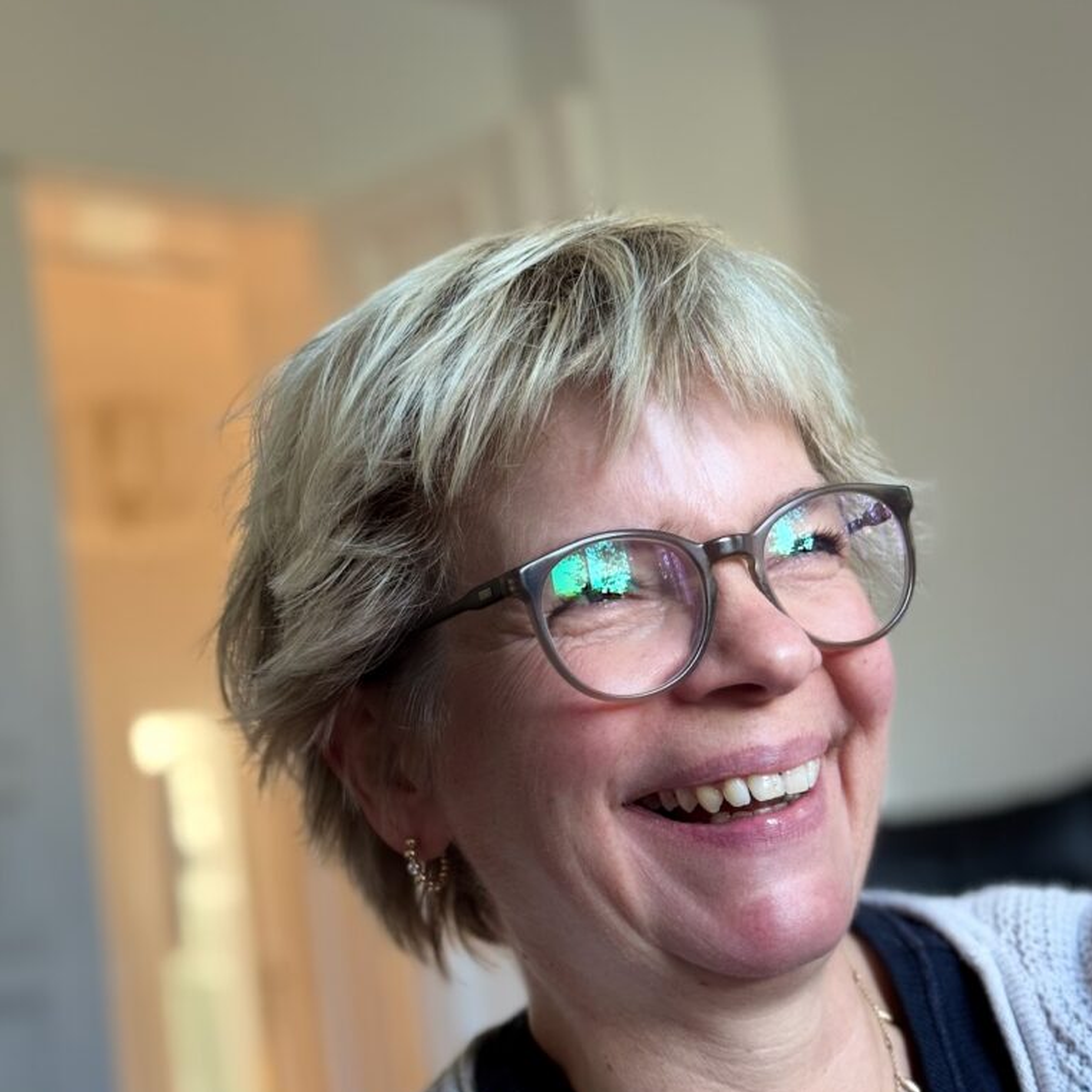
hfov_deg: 30.0
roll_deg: +8.0
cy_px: 675
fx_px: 2034
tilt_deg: +11.0
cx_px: 547
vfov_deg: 29.9
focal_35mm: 57
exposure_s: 1/60
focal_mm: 6.76
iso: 200
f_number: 1.78
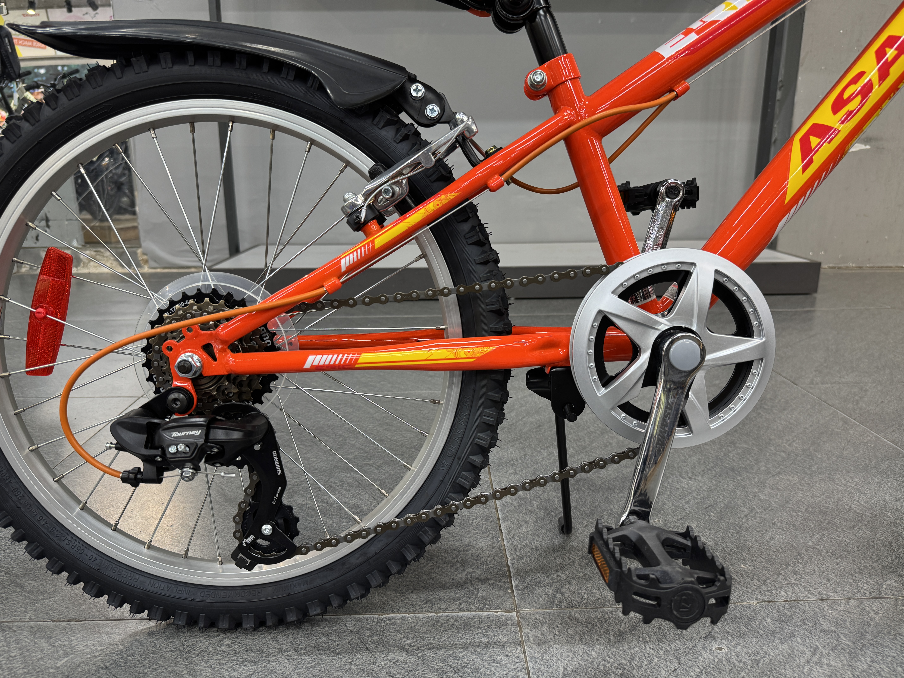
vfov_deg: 56.8
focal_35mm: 24
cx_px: 452
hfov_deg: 71.6
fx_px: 627
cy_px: 339
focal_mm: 6.76
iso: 160
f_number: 1.78
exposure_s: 1/51
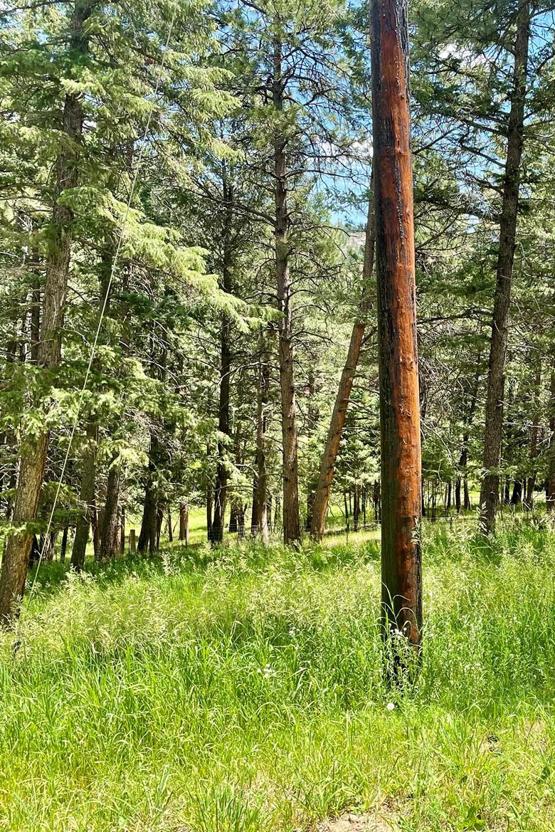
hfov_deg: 34.2
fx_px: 855
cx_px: 488
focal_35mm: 37
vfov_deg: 51.9
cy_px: 410
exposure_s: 1/831
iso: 32
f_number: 1.6
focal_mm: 4.2
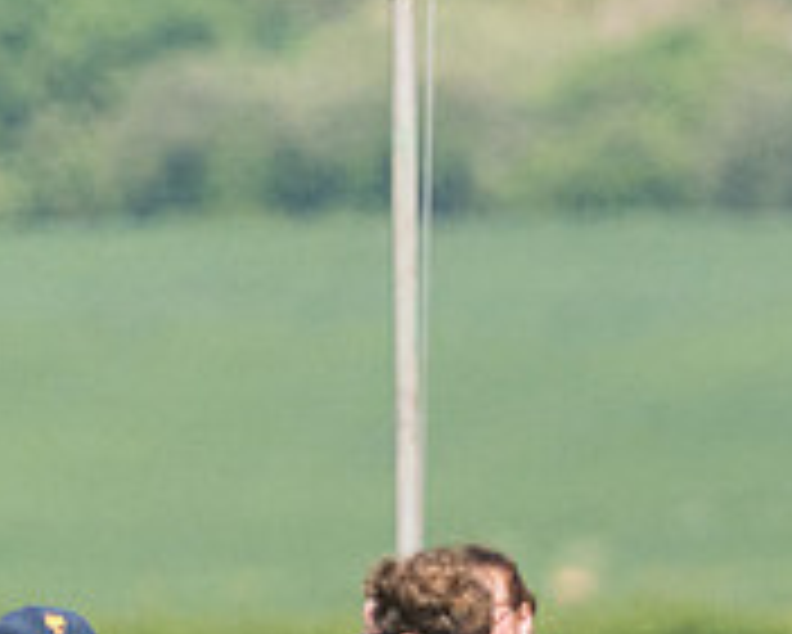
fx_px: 34781
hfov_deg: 1.3
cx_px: 1377
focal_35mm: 1483
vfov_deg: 1.0
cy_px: 908
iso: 400
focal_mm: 230
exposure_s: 1/6400
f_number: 4
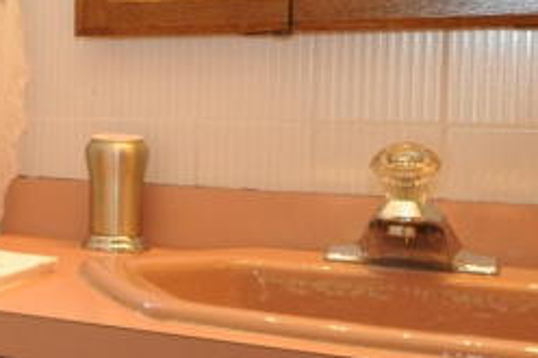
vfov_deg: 19.4
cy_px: 117
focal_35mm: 70
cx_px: -321
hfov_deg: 22.3
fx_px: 1045
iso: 800
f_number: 4
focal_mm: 10
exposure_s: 1/60
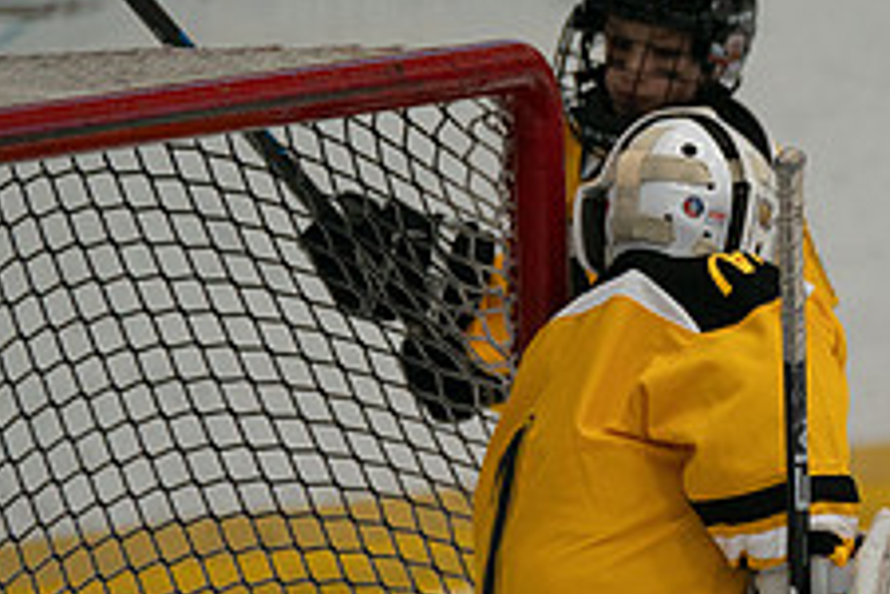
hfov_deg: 3.8
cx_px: 811
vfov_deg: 2.5
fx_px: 13324
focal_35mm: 539
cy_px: 746
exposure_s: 1/2000
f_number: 3.2
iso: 2500
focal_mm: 209
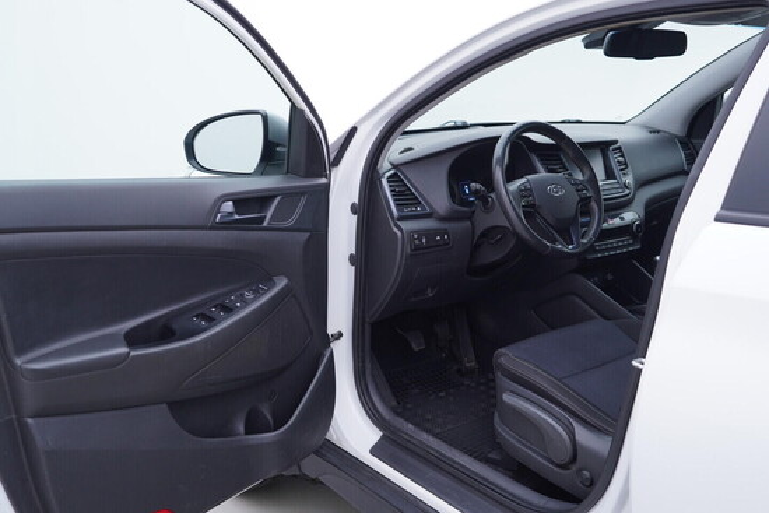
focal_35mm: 36
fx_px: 769
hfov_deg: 53.1
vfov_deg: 36.9
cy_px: 256
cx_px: 384
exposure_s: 1/50
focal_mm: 24
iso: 125
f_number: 3.2
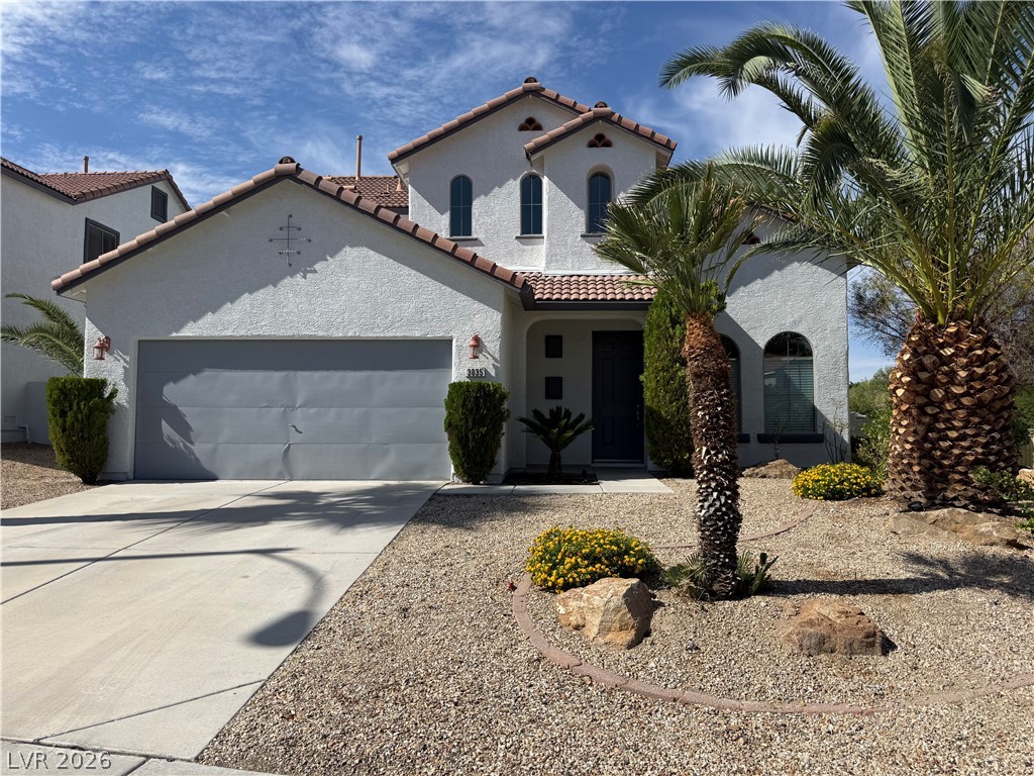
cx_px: 517
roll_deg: +0.3
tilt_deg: +3.8
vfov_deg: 56.8
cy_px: 388
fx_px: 717
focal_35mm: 24
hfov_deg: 71.6
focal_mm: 6.76
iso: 80
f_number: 1.78
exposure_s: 1/6711
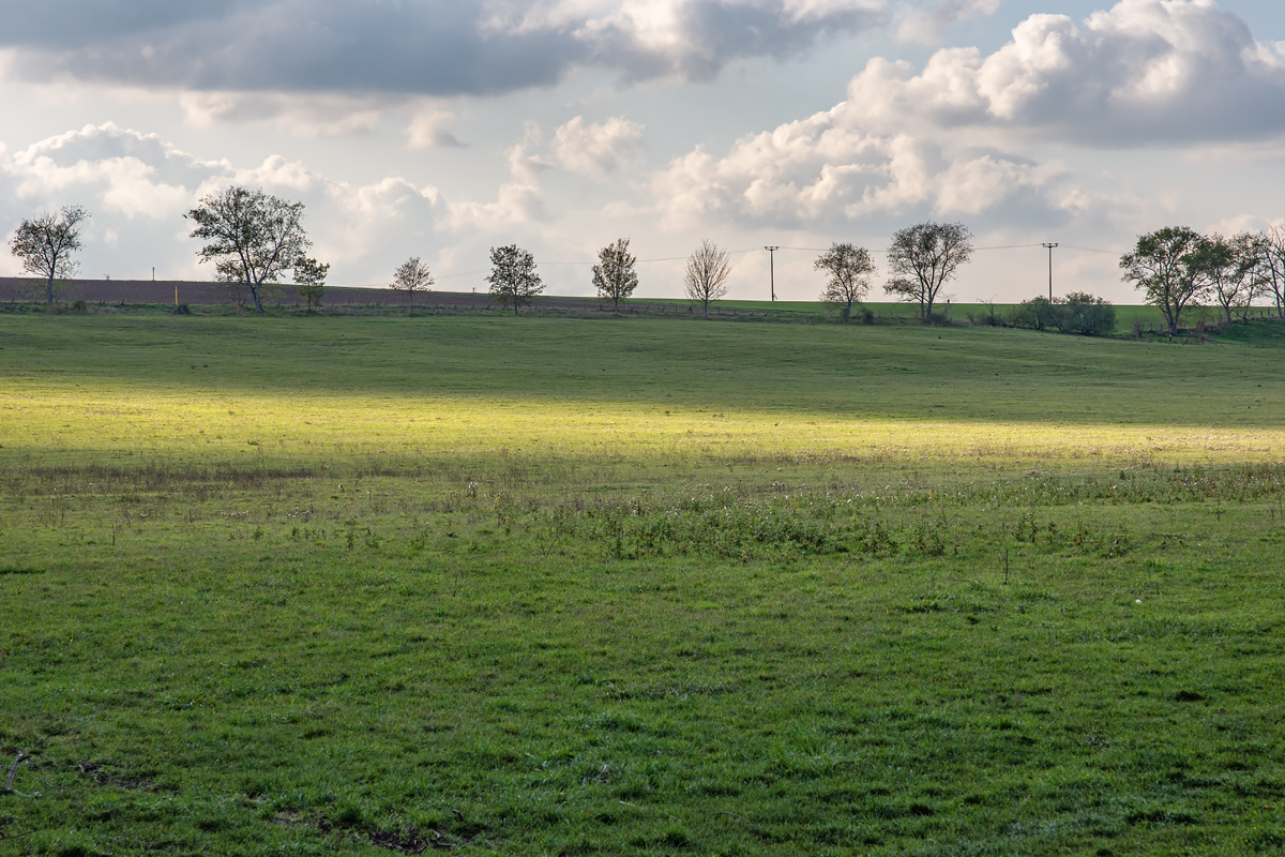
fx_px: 3748
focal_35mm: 105
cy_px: 428
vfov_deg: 13.0
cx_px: 642
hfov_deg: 19.5
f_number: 9
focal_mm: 70
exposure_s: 1/640
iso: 200
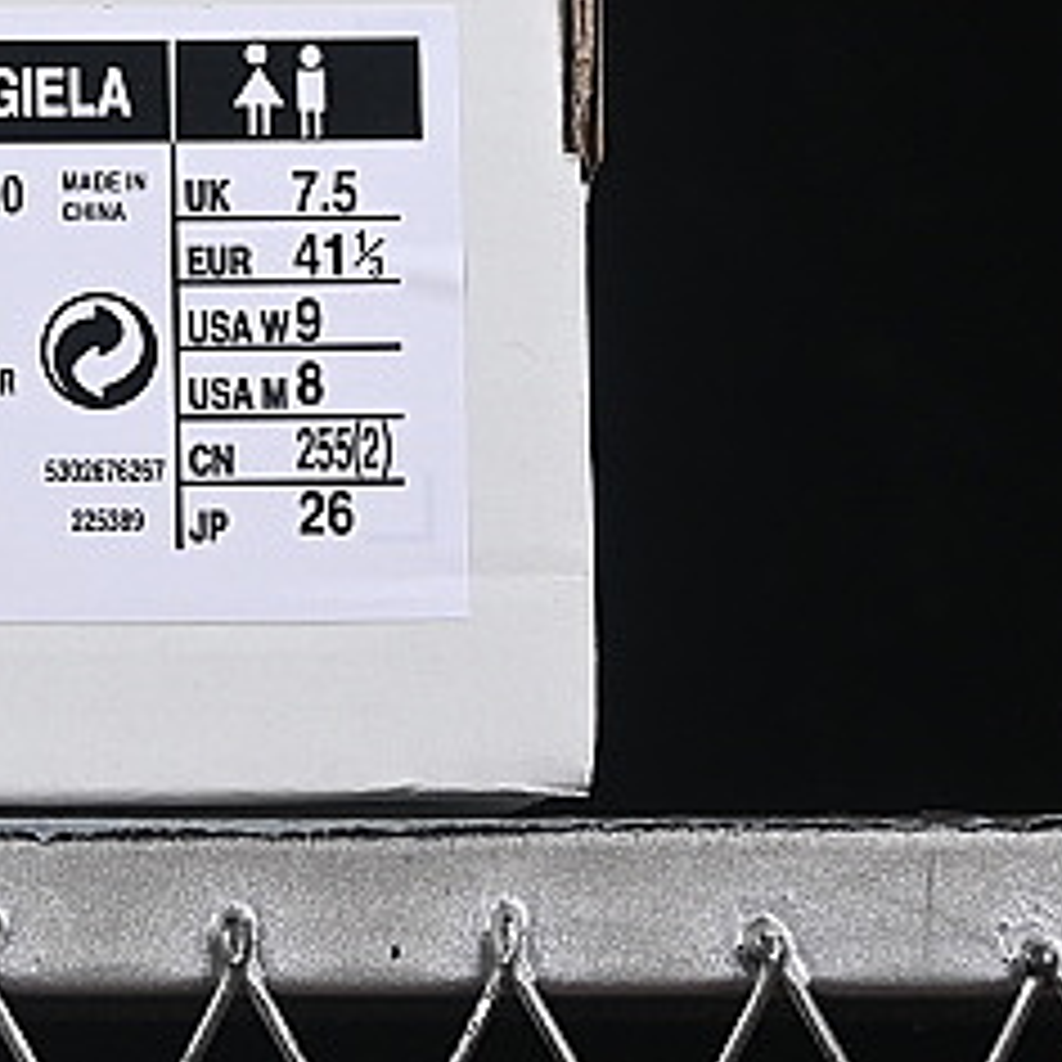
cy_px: -198
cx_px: -832
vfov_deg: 6.0
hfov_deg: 5.9
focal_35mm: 292
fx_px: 10135
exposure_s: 1/80
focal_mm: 50
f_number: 8
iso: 160
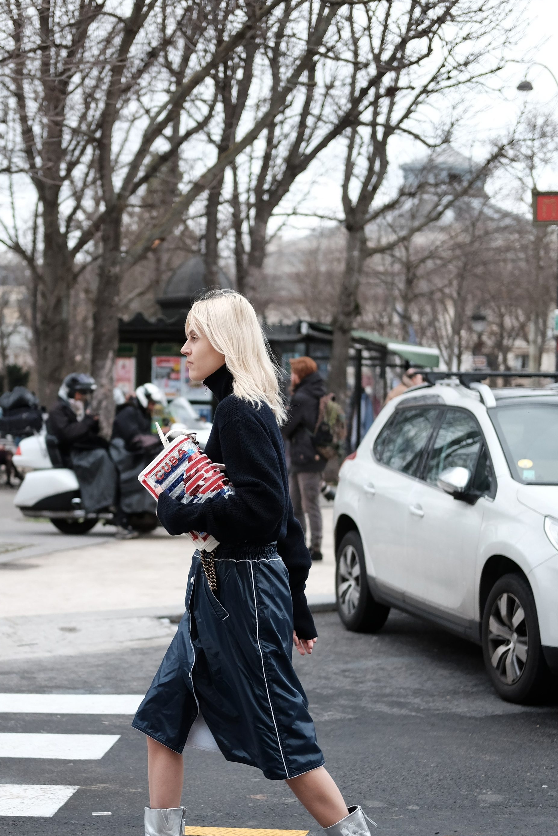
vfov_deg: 27.6
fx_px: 1697
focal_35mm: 73
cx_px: 183
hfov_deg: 18.6
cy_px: 506
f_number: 2
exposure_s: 1/4000
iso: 640
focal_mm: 35
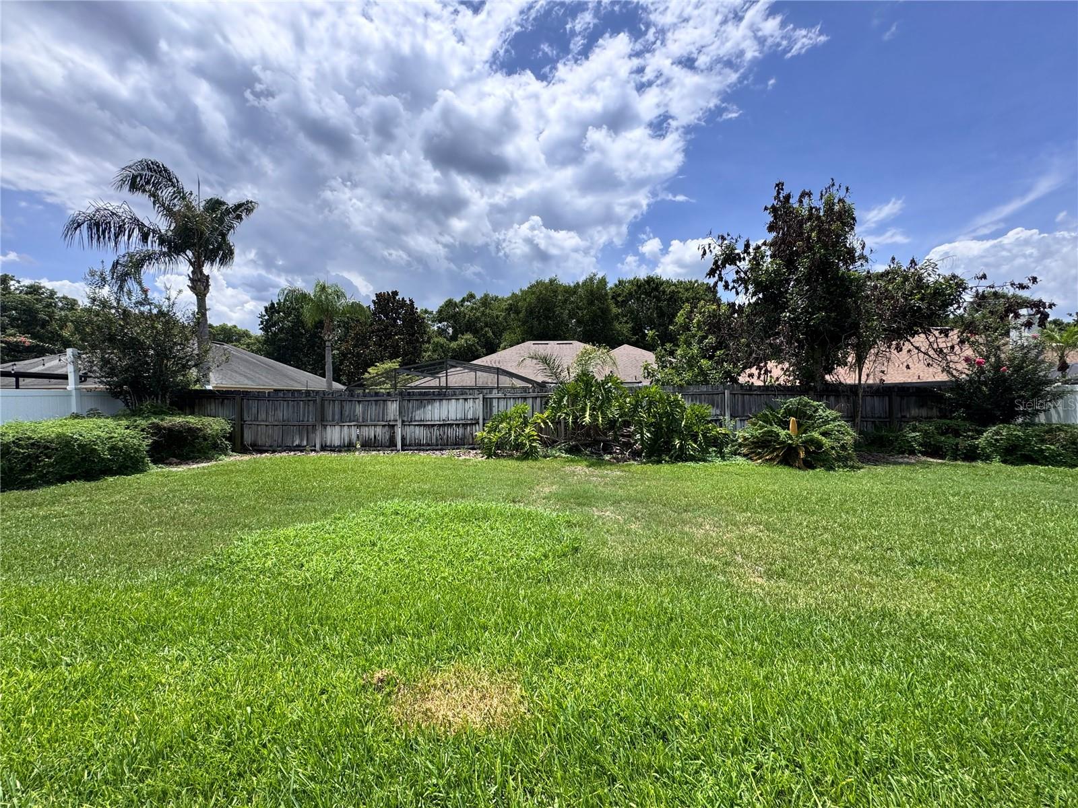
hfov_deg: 102.1
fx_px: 436
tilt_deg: -1.1
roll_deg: +0.4
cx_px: 539
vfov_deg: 85.7
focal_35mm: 14
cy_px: 404
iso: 50
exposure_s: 1/1567
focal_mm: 2.22
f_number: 2.2
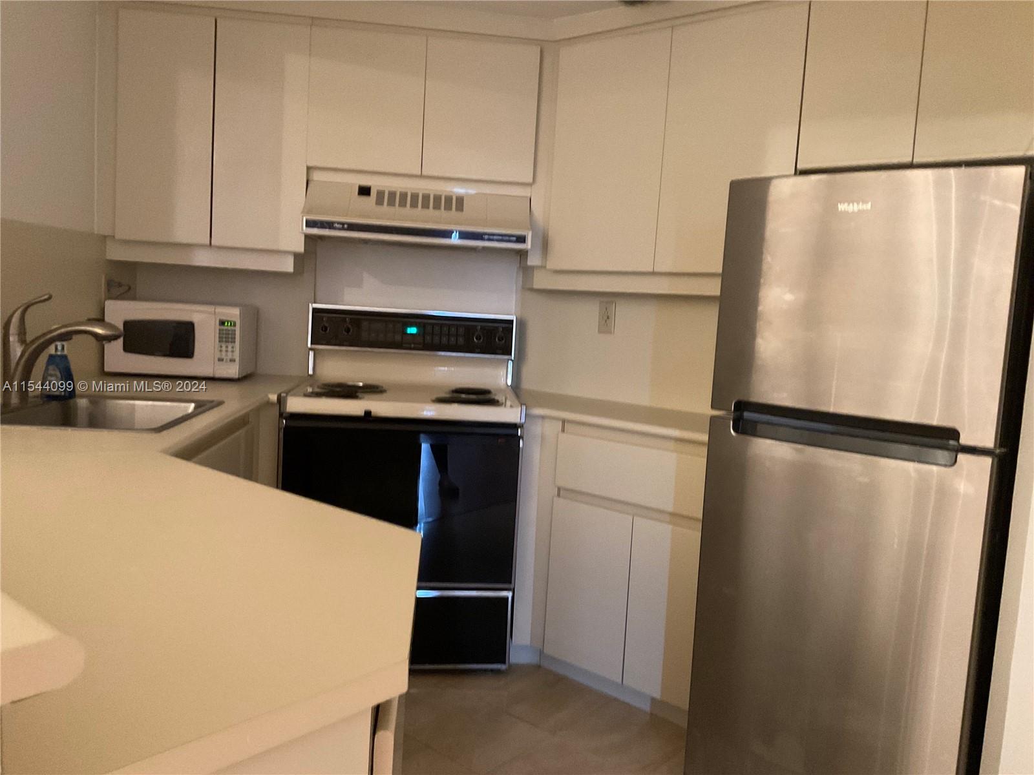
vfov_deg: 48.2
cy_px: 388
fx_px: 866
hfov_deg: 61.7
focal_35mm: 29
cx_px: 517
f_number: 1.8
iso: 400
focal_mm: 3
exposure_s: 1/30
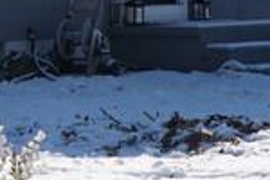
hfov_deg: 8.0
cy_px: -67
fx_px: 1897
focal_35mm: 253
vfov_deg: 5.4
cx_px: -104
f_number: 8
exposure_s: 1/400
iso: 100
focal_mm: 37
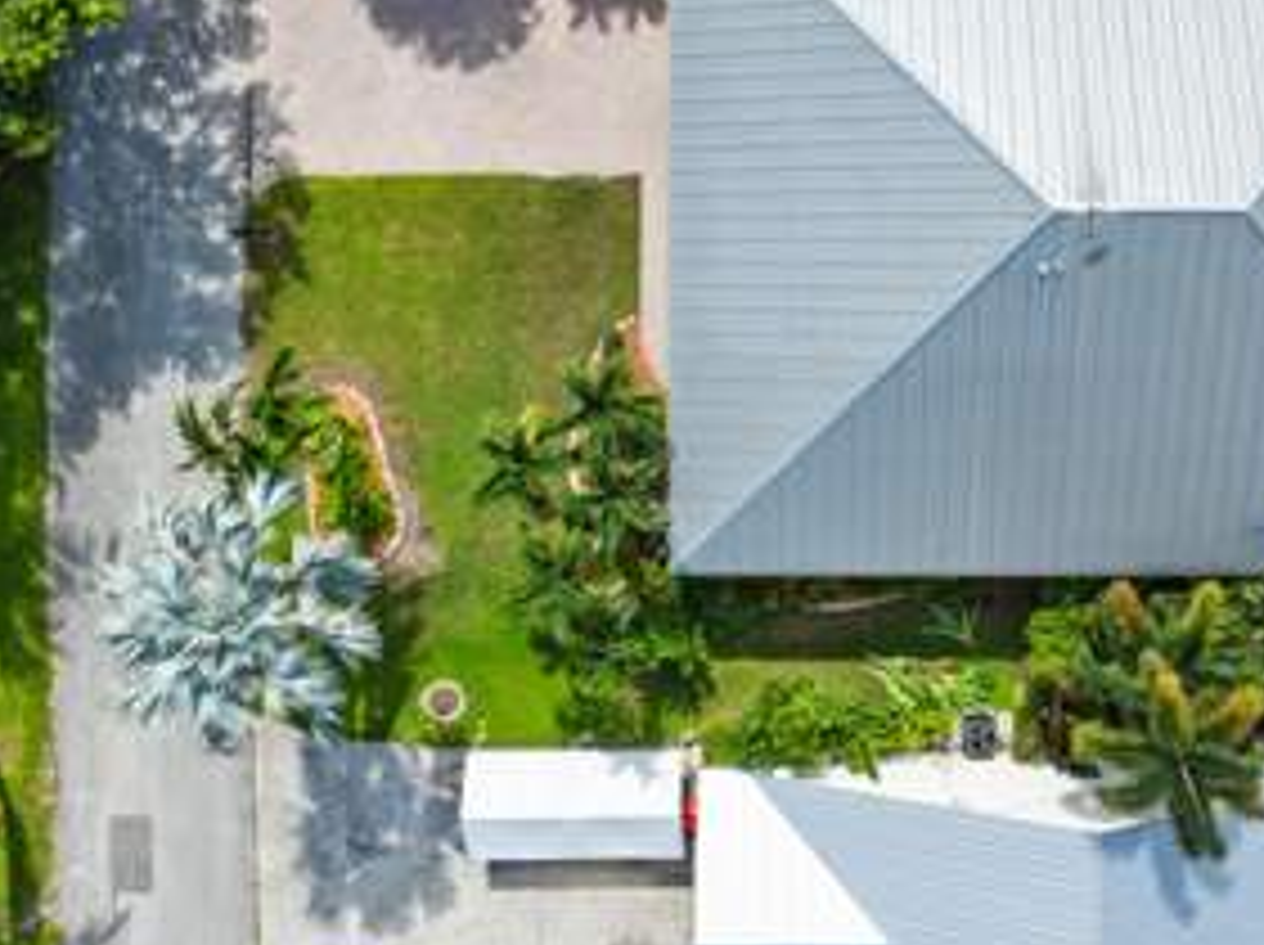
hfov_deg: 45.3
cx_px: 814
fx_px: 1495
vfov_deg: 34.2
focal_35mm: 41
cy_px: 218
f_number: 2.8
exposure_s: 1/2000
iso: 120
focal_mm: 12.29
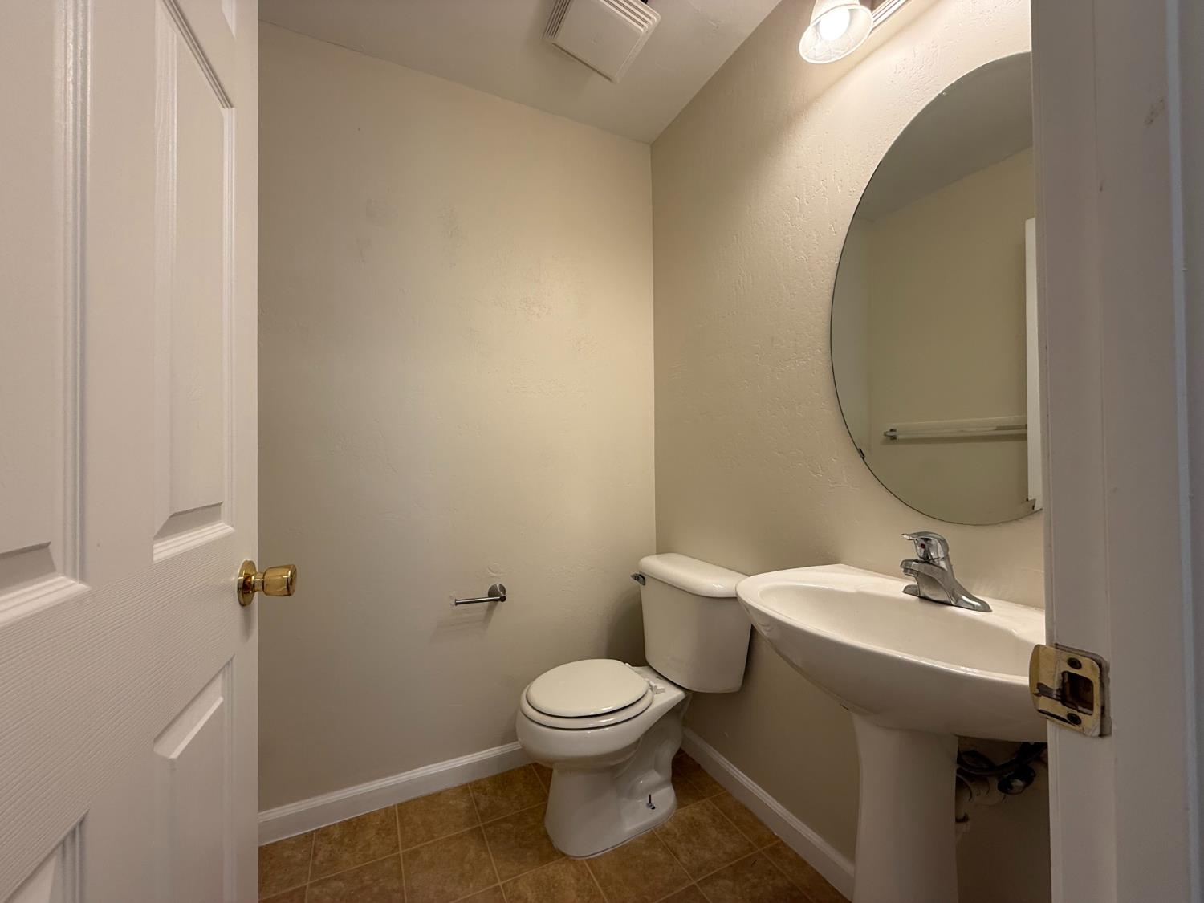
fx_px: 487
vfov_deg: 85.7
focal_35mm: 14
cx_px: 602
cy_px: 452
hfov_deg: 102.1
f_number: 2.2
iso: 100
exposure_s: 1/120
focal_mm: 2.22
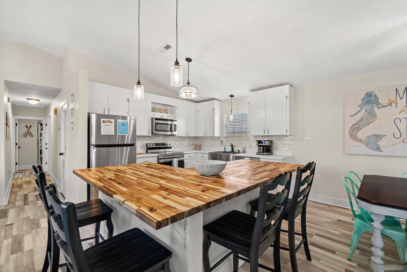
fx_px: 170
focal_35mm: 15
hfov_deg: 100.4
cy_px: 136
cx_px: 204
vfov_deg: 77.3
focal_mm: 10
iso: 400
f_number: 8
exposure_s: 1
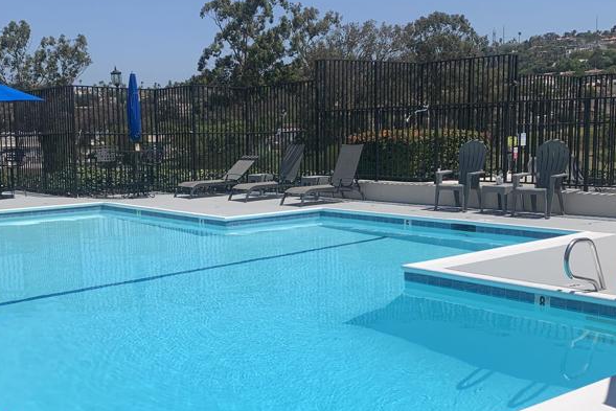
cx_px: 242
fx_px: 804
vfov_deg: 28.6
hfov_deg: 41.7
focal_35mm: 47
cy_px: 236
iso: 25
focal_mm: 4.25
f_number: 1.8
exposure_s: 1/5128
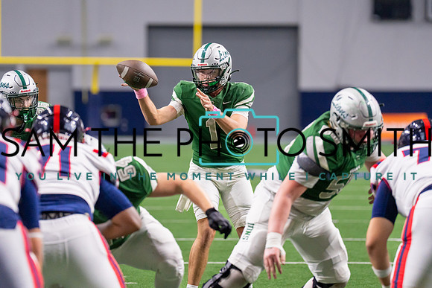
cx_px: 216
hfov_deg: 7.8
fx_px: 3168
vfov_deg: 5.2
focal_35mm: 264
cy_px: 103
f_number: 2.8
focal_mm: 200
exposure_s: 1/1000
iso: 2000
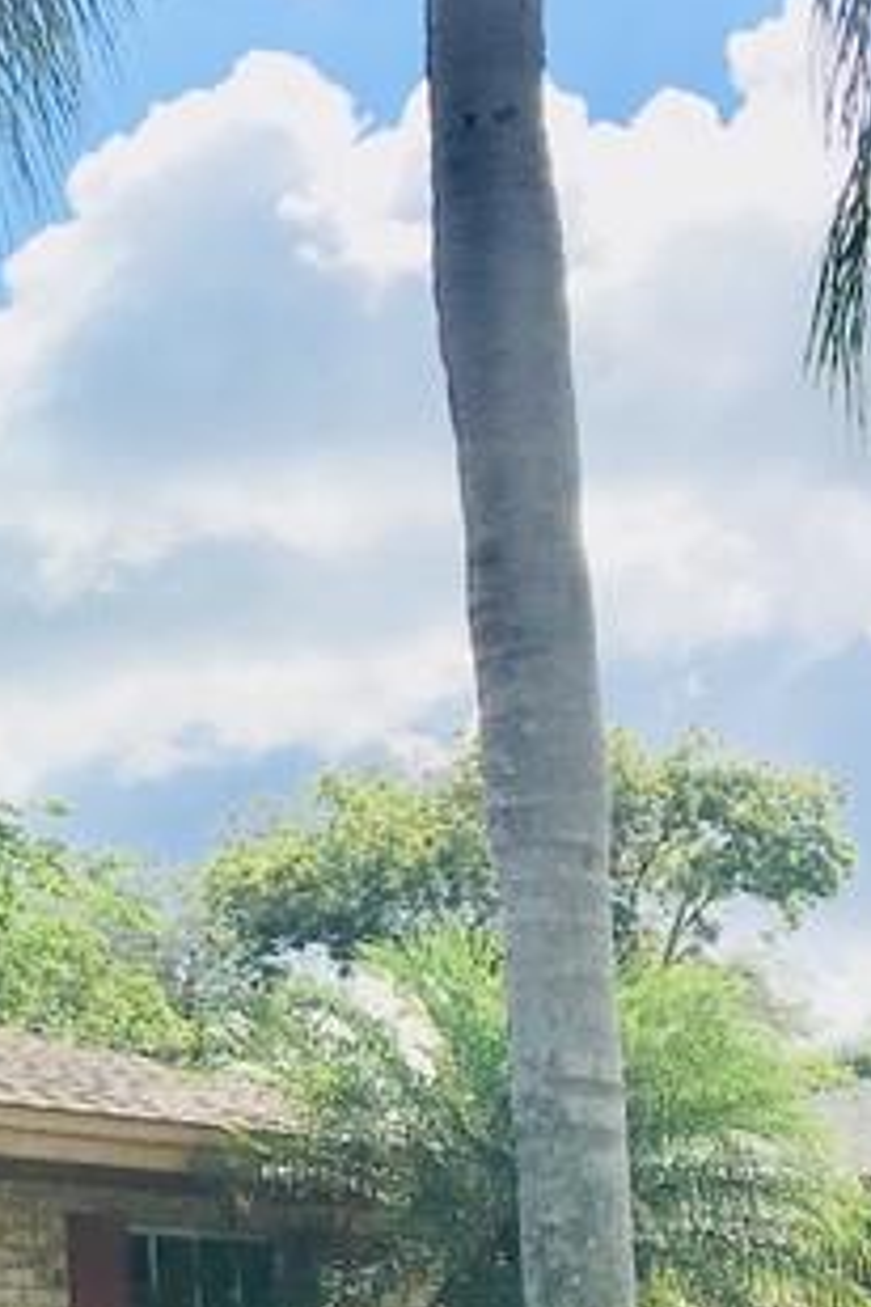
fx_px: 3629
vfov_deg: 20.3
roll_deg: +0.4
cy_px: 863
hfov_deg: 12.5
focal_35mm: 100
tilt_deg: +10.5
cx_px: -698
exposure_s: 1/2747
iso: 25
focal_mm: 4.15
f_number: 2.2
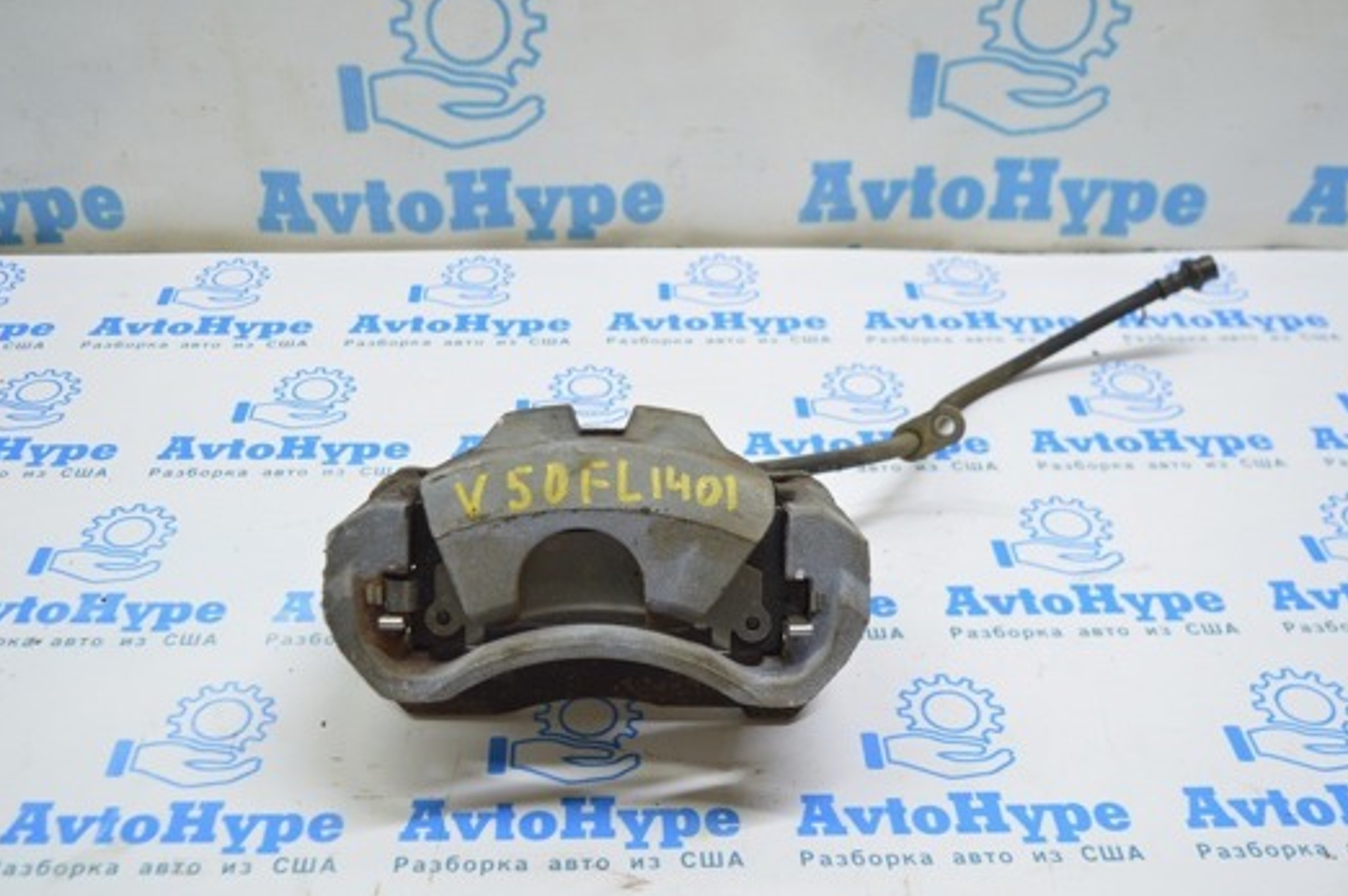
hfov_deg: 50.0
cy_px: 502
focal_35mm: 39
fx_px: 1444
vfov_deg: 34.4
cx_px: 615
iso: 400
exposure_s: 1/50
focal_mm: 21
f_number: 3.8
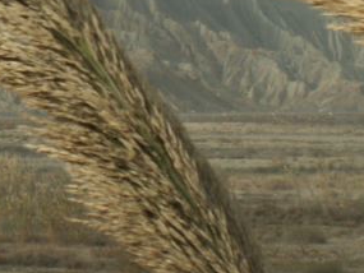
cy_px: 71
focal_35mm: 291
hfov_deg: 6.7
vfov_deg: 5.1
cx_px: -96
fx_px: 3061
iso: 50
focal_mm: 13.6
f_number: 8
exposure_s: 1/160
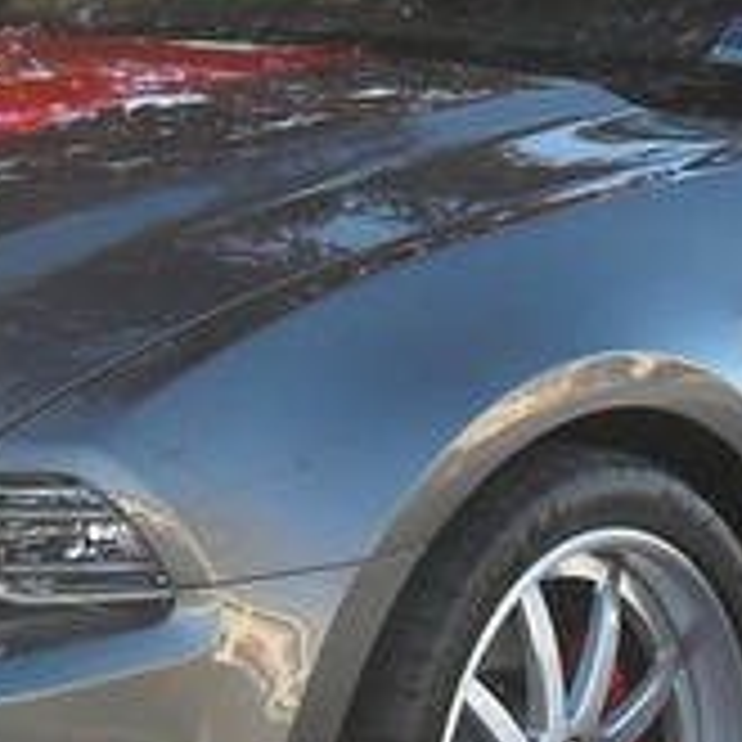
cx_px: 349
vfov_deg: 8.7
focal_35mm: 200
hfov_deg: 8.7
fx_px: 4850
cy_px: 130
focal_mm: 6.2
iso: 100
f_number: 2.8
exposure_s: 1/180
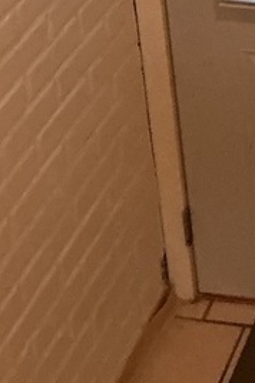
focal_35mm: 122
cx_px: 556
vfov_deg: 15.0
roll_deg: -0.7
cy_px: -263
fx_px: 1296
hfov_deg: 10.1
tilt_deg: -22.4
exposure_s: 1/60
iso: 250
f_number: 1.8
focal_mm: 3
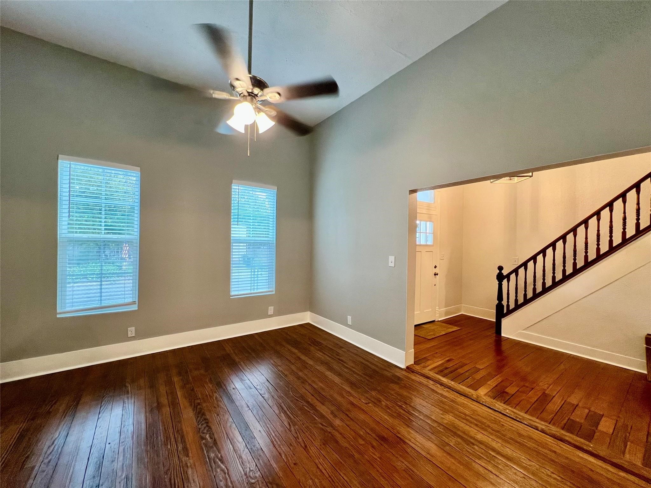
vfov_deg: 89.9
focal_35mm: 13
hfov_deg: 106.2
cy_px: 244
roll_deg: -1.5
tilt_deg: -0.4
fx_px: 244
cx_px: 326
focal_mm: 1.57
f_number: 1.8
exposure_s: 1/60
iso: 160
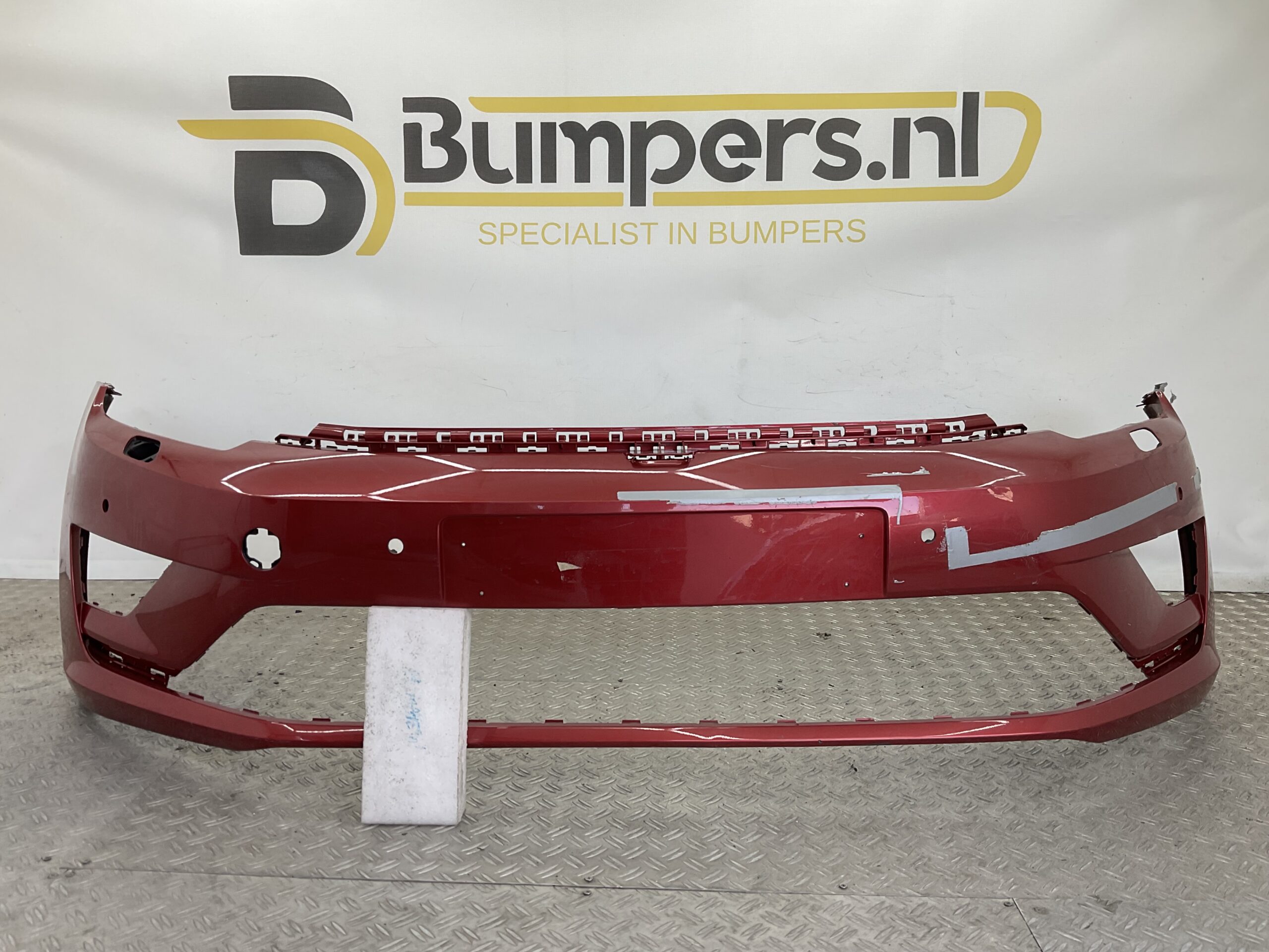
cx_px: 634
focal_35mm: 29
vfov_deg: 48.2
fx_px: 1063
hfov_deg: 61.7
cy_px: 476
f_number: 1.8
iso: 16
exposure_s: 1/147
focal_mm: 3
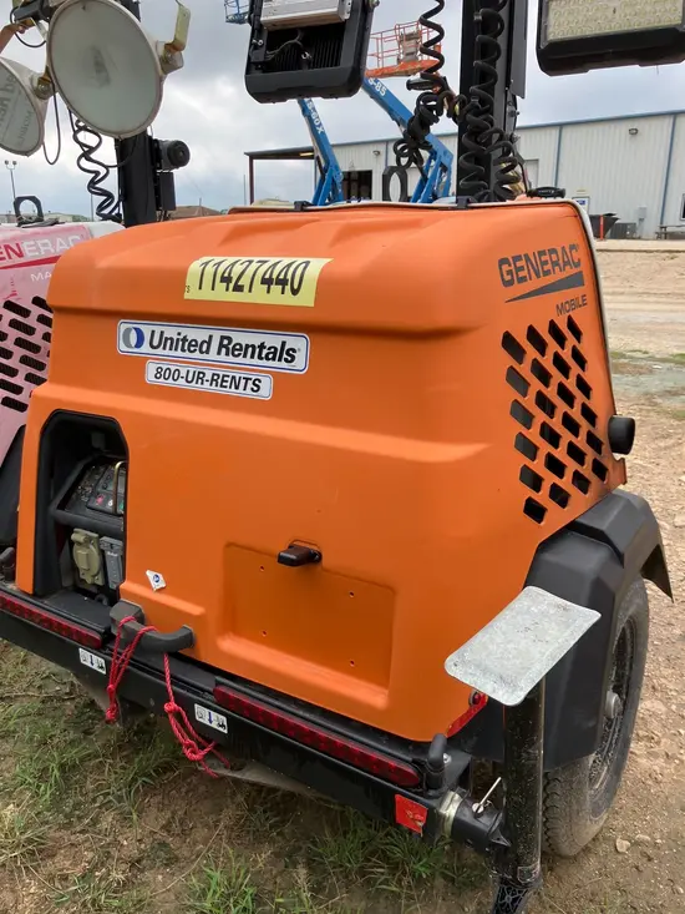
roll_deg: -0.5
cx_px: 342
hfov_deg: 49.8
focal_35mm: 28
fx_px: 739
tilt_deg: -16.2
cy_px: 457
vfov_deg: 63.4
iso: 32
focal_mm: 3.99
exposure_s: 1/736
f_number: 1.8
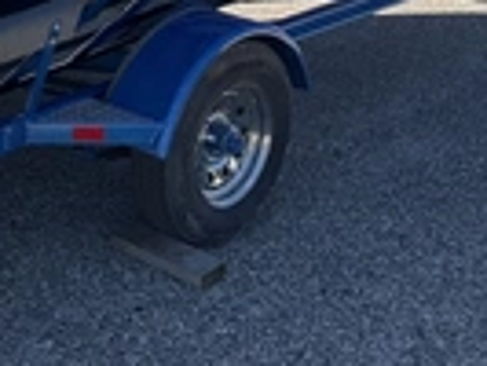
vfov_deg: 16.1
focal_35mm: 87
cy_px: -110
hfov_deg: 21.2
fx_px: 1225
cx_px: -66
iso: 25
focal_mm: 3
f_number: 1.8
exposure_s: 1/1279
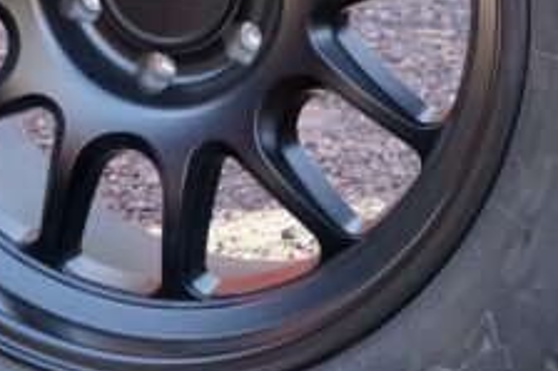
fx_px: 2339
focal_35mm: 151
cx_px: 281
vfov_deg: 9.0
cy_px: -76
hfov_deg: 13.6
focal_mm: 22.3
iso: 500
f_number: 4
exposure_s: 1/100
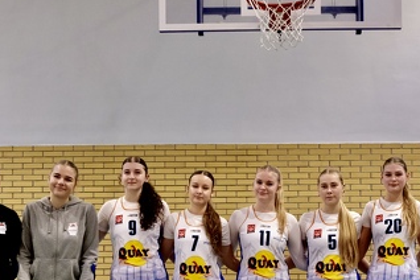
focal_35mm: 77
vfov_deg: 17.2
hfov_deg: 26.3
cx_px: 251
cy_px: 302
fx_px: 898
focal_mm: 23.5
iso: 1600
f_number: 4.4
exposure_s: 1/100
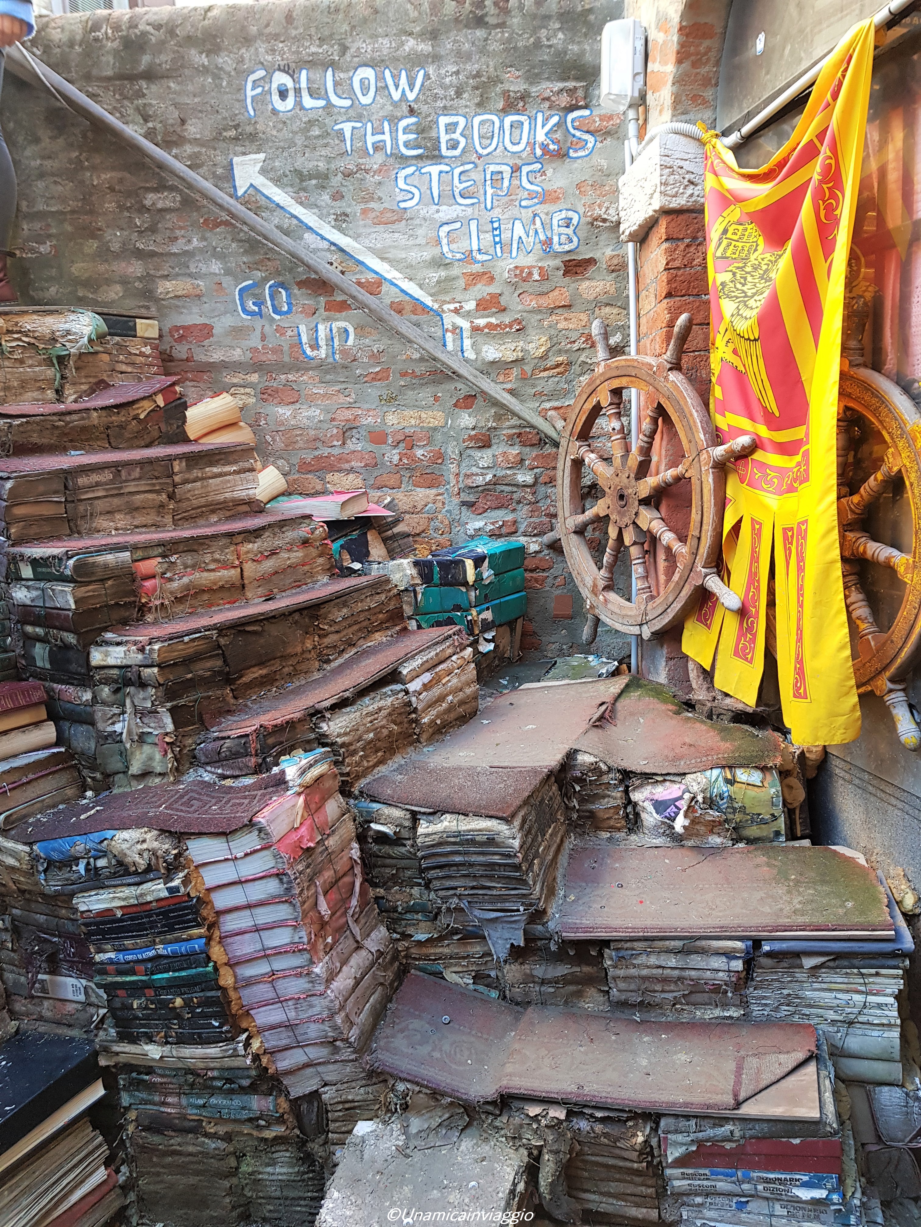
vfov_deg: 67.3
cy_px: 614
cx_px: 460
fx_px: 922
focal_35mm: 26
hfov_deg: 53.1
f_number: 1.7
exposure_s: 1/50
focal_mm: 4.2
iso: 100
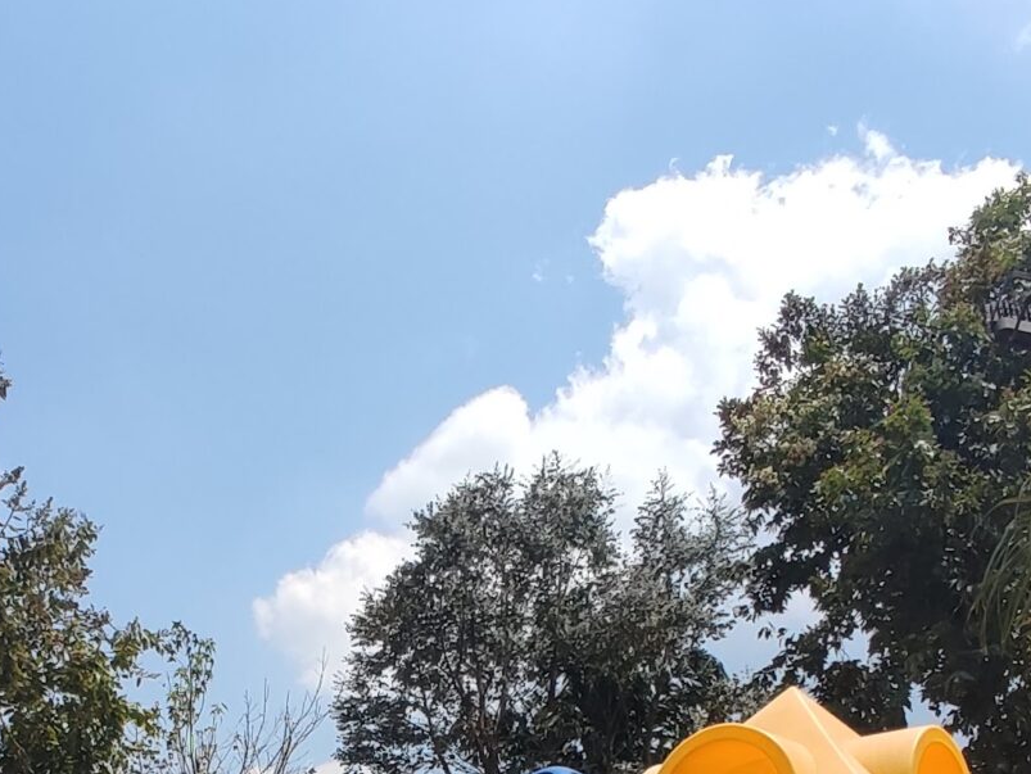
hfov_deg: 36.9
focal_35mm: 51
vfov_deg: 25.9
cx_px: 315
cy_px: 899
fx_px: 1520
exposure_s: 1/1486
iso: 50
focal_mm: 1.65
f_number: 2.2
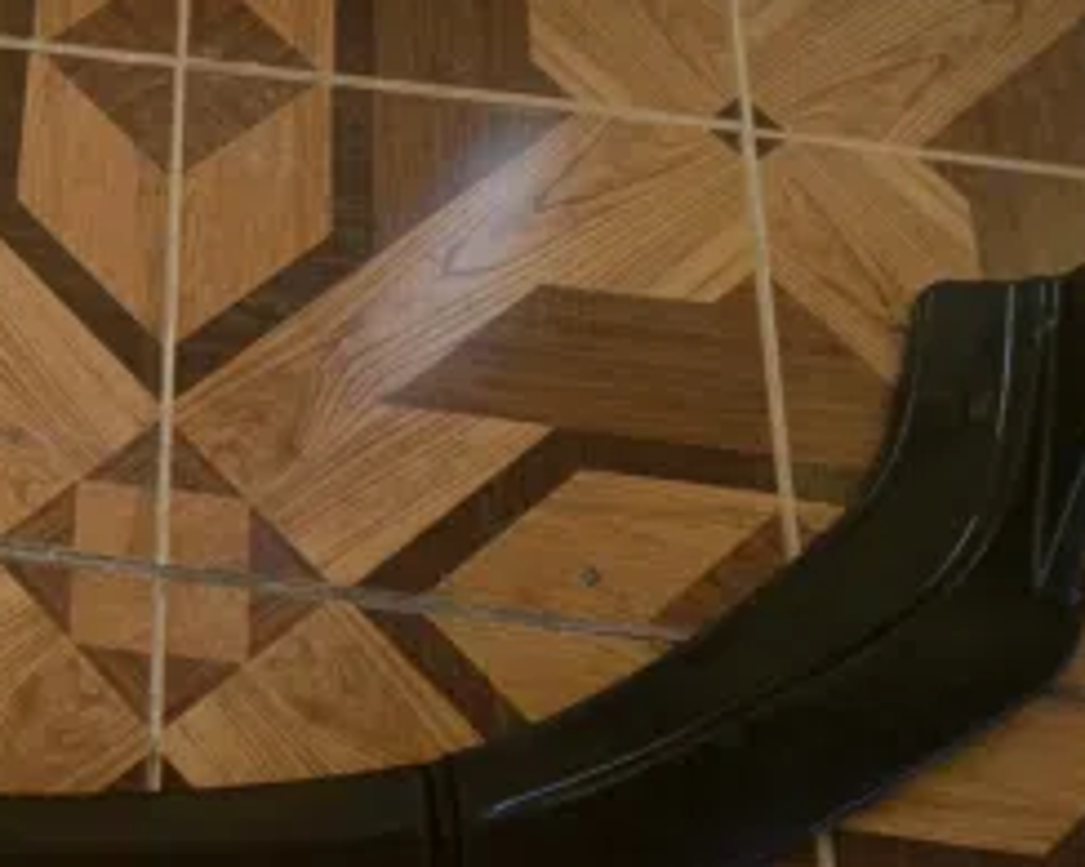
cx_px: -258
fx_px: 1894
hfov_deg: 27.6
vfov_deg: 25.7
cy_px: 338
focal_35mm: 59
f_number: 1.6
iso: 161
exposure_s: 1/100
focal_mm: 4.11
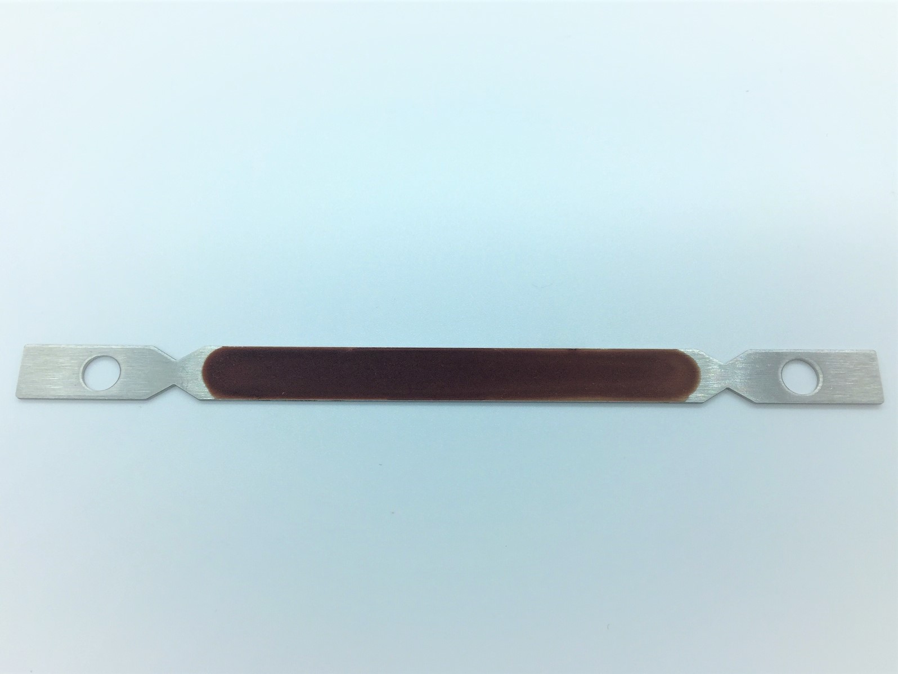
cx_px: 449
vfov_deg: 48.2
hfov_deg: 61.7
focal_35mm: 29
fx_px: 752
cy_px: 337
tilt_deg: -71.3
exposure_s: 1/520
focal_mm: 4.15
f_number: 2.2
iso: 32
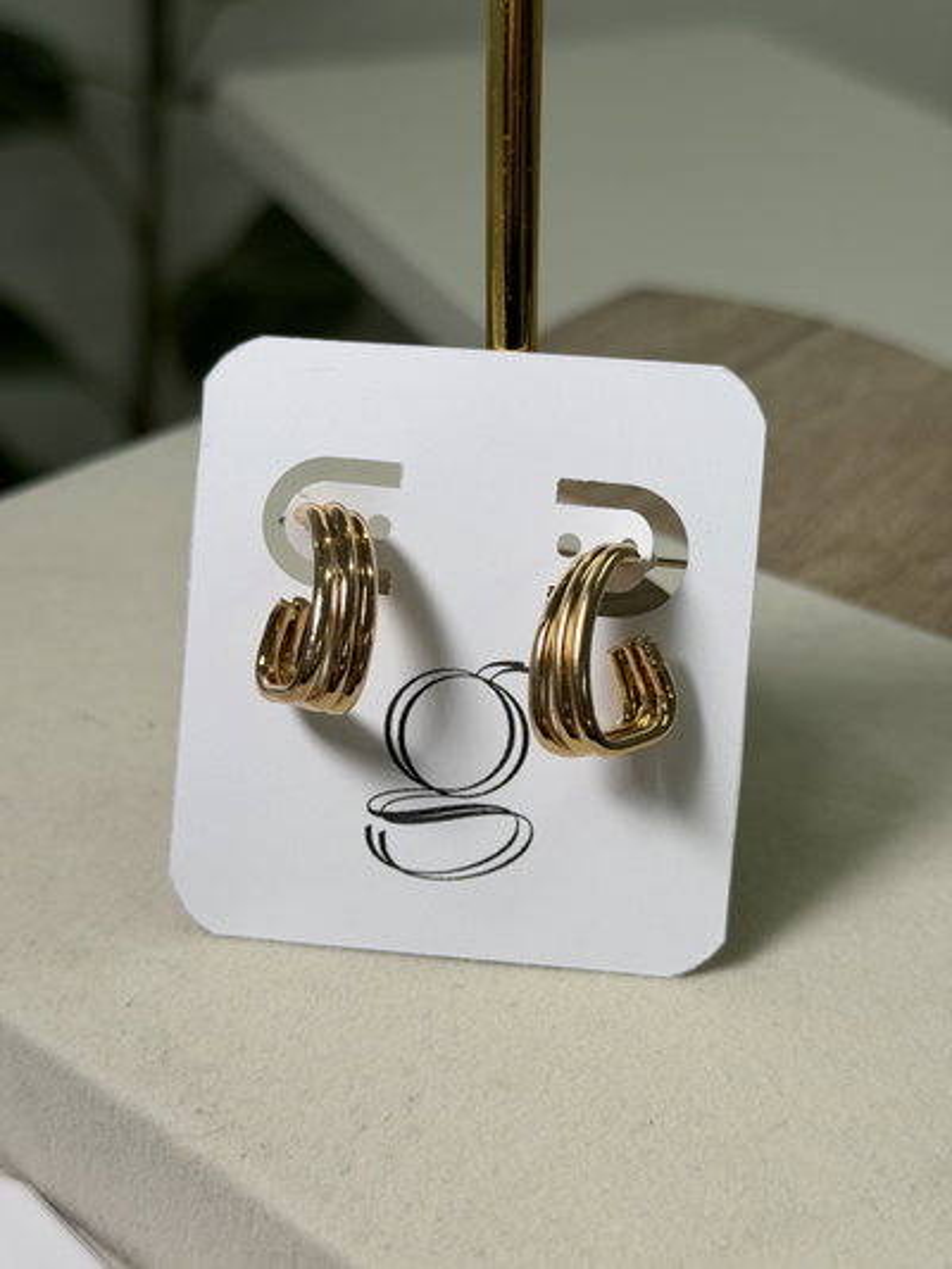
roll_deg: -2.0
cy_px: 634
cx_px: 476
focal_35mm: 48
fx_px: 1759
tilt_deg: -31.4
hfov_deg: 30.3
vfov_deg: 39.6
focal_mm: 6.76
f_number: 1.78
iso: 50
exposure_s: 1/146
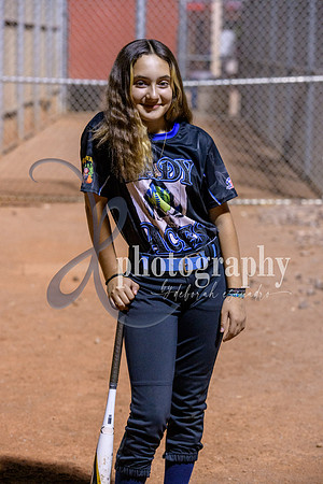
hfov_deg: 13.0
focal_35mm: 105
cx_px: 162
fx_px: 1413
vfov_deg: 19.5
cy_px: 242
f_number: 5
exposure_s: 1/250
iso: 4000
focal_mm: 105
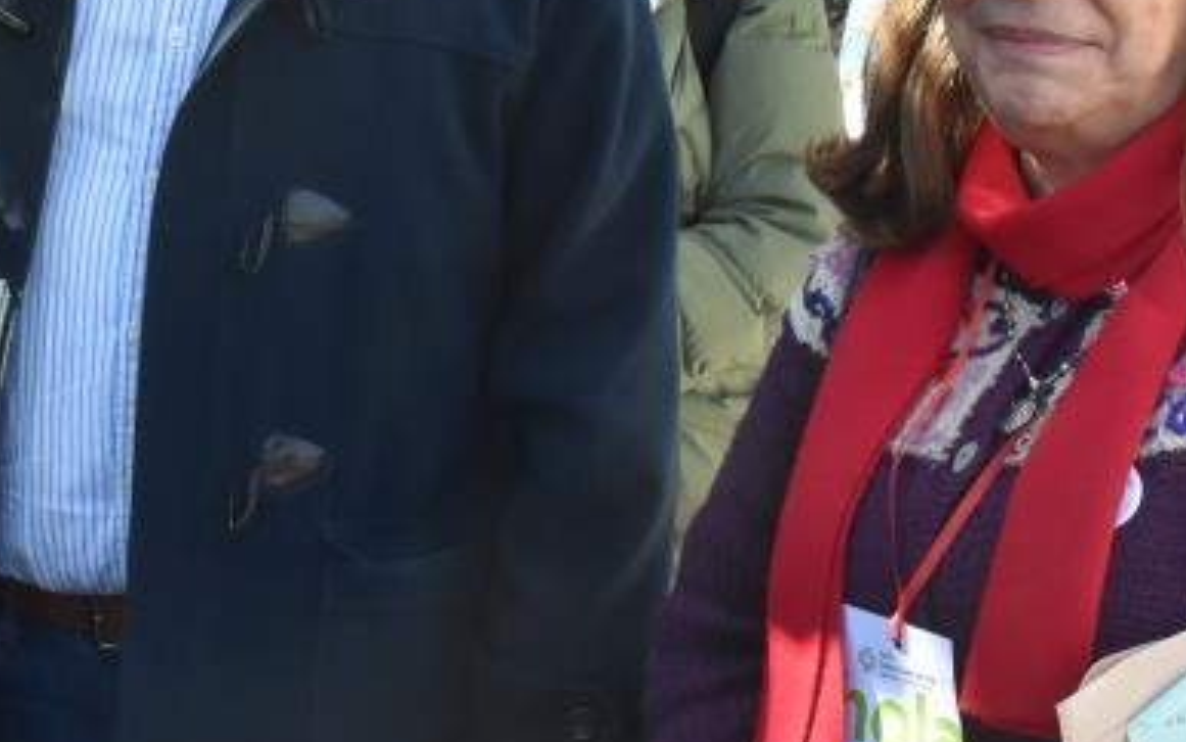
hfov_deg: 23.1
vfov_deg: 14.6
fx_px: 2877
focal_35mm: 89
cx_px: 294
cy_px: 118
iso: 1600
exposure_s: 1/320
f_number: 9
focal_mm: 22
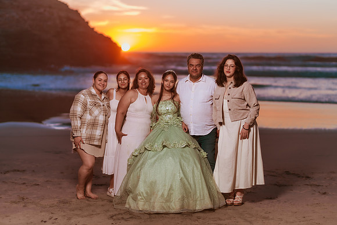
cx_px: 168
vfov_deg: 22.7
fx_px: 560
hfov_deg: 33.5
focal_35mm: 60
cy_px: 112
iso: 100
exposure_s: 1/2500
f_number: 1.4
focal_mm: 58
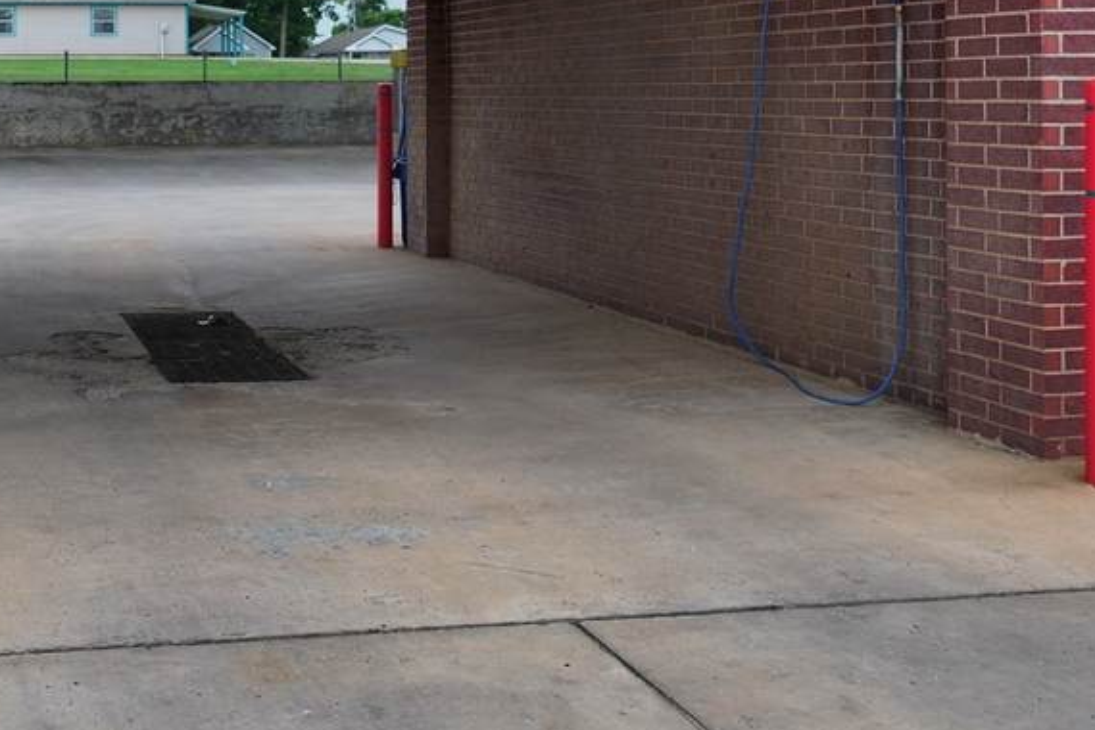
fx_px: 1703
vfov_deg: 23.6
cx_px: 215
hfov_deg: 34.5
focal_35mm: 56
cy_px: 97
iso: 140
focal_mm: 12.29
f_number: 2.8
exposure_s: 1/1250
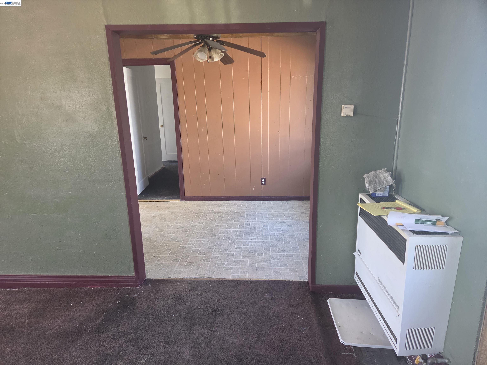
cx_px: 244
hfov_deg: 73.9
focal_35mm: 23
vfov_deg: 58.9
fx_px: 324
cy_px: 182
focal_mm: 5.4
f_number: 1.8
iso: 500
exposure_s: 1/120
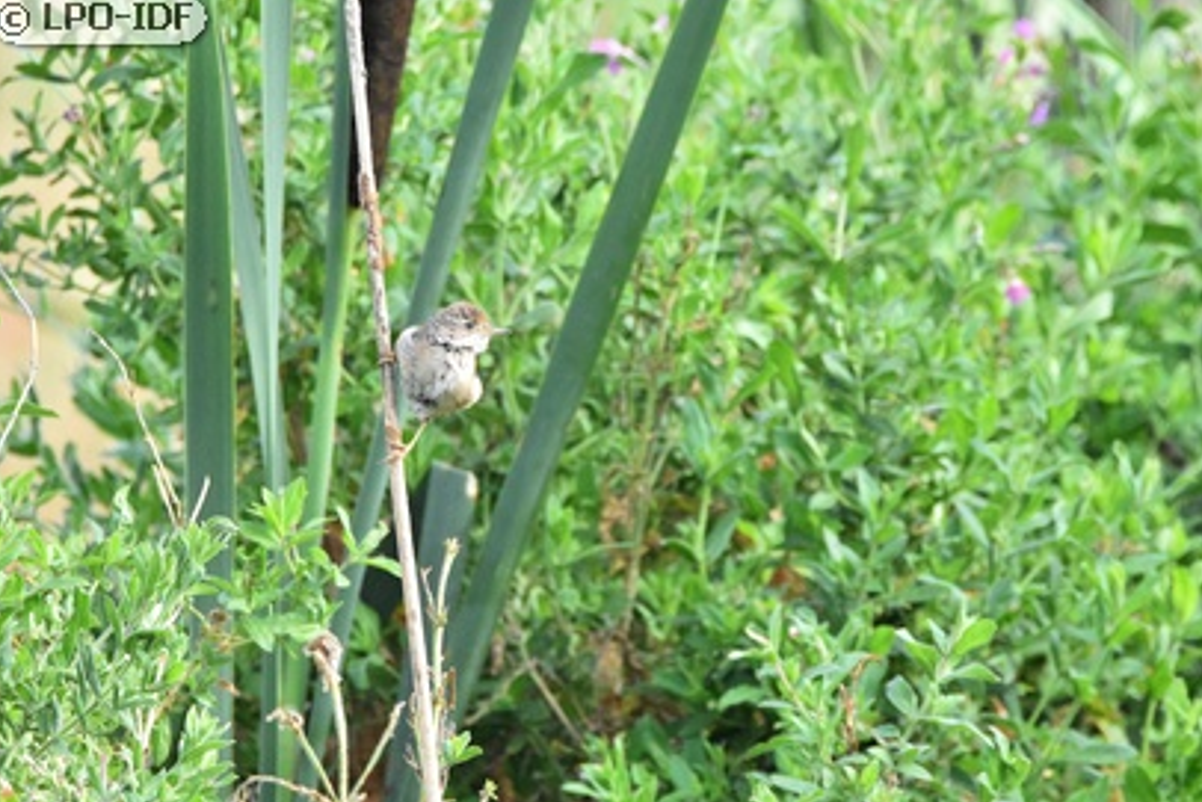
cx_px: 601
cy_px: 401
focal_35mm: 908
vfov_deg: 1.5
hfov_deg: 2.3
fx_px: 30326
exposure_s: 1/1000
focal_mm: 600
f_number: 11
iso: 4000
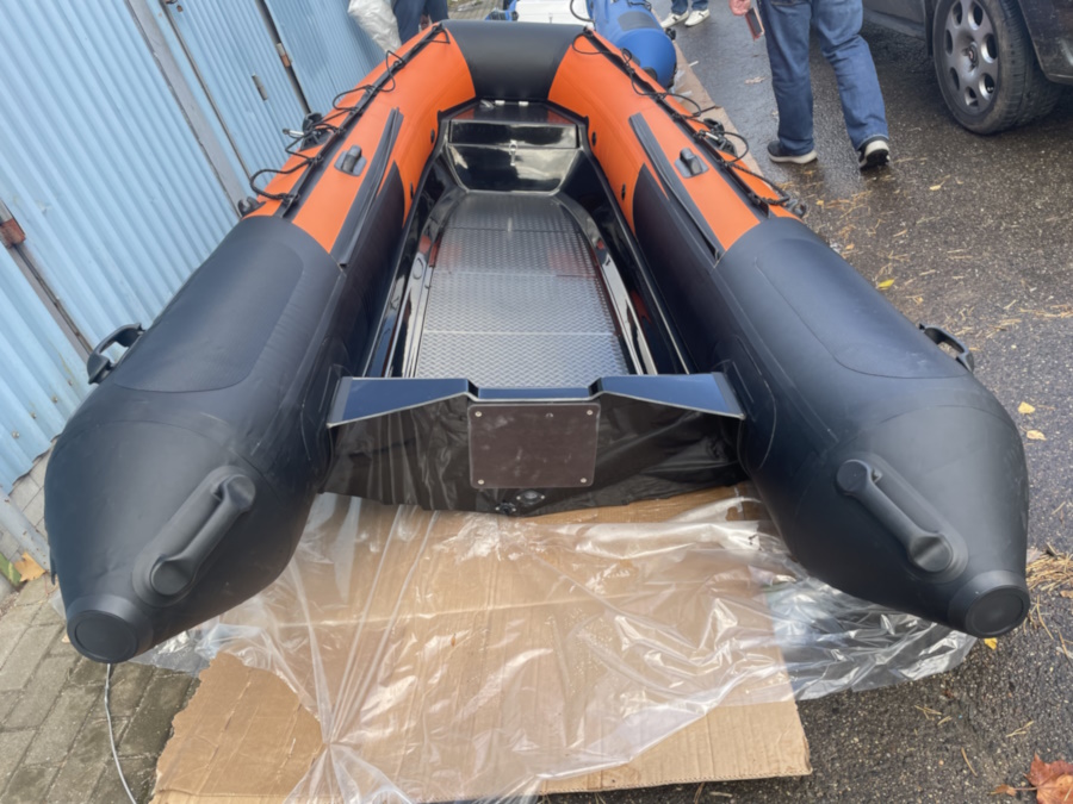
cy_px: 402
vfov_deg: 53.1
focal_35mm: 26
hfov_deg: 67.3
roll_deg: +19.1
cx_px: 536
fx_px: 806
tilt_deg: -30.6
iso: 32
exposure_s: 1/370
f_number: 1.6
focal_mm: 4.2
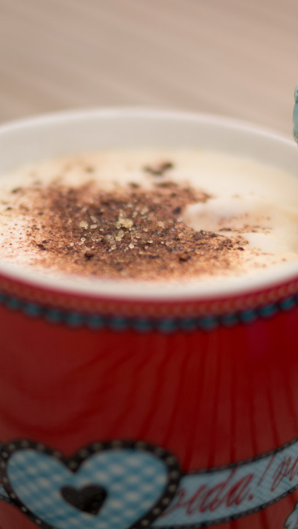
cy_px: 265
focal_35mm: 83
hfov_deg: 14.6
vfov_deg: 25.7
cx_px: 137
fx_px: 1163
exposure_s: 1/500
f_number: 1.8
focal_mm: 35
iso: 100
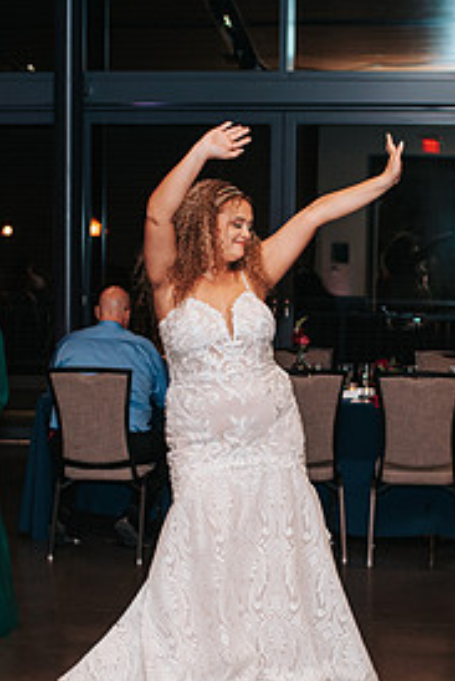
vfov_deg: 23.5
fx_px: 1628
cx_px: 237
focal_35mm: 86
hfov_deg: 15.9
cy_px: 447
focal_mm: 35
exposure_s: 1/200
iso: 1000
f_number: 2.8
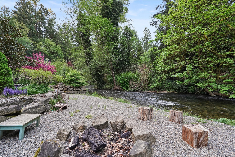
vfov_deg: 72.0
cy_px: 78
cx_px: 118
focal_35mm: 16
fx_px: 108
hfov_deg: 95.0
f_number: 5.6
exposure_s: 1/60
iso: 1000
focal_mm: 16.5
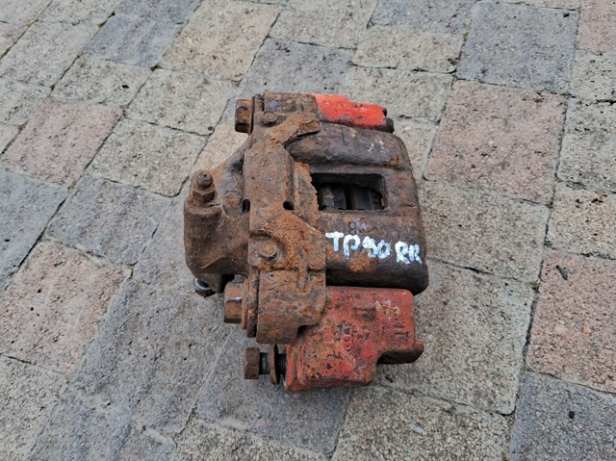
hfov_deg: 67.3
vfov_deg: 53.0
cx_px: 308
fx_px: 462
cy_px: 230
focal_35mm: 26
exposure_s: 1/132
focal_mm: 3.98
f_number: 1.8
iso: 25
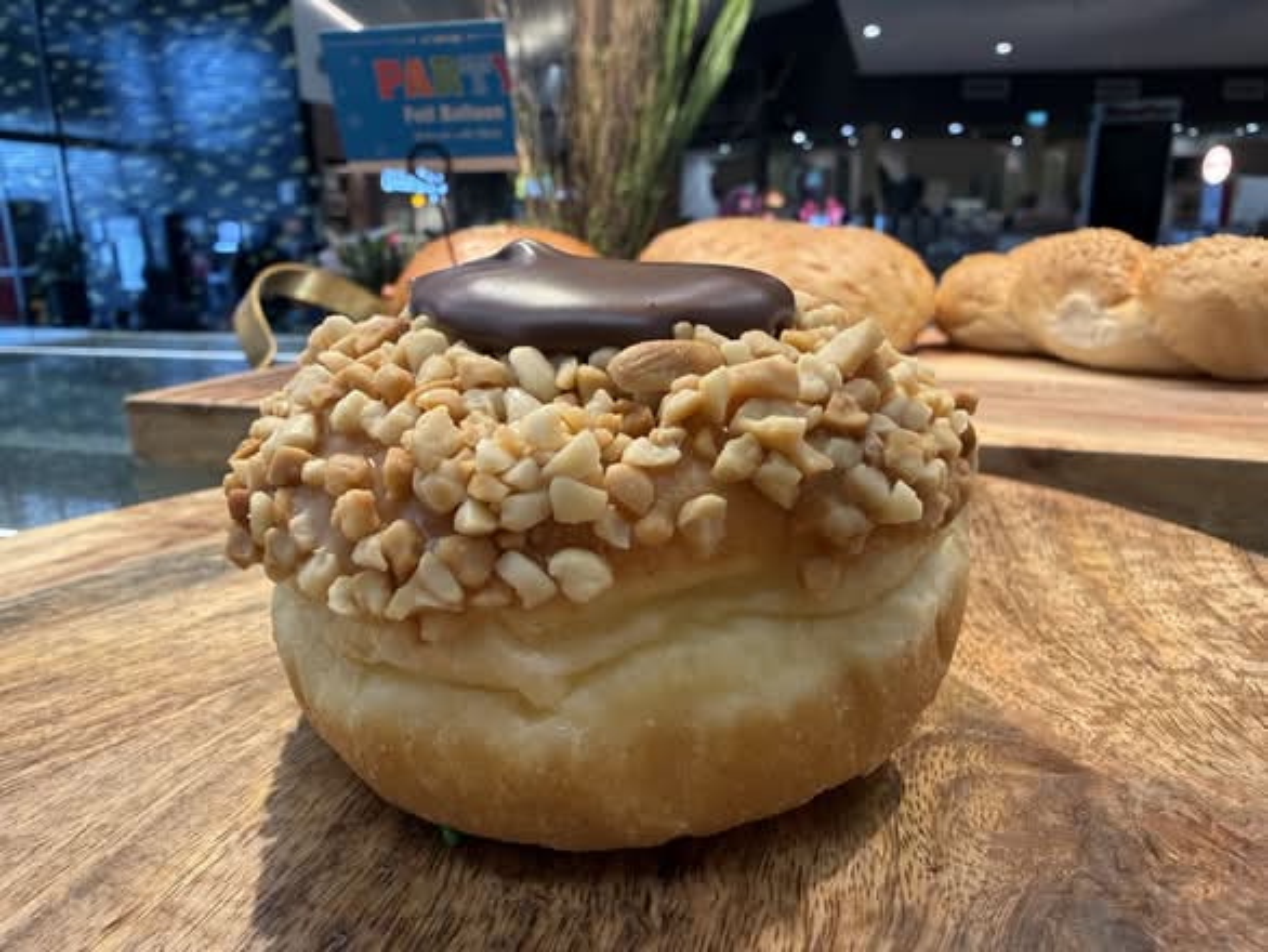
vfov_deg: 56.9
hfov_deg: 71.6
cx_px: 634
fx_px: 879
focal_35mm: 24
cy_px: 476
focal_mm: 2.22
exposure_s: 1/100
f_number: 2.2
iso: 160
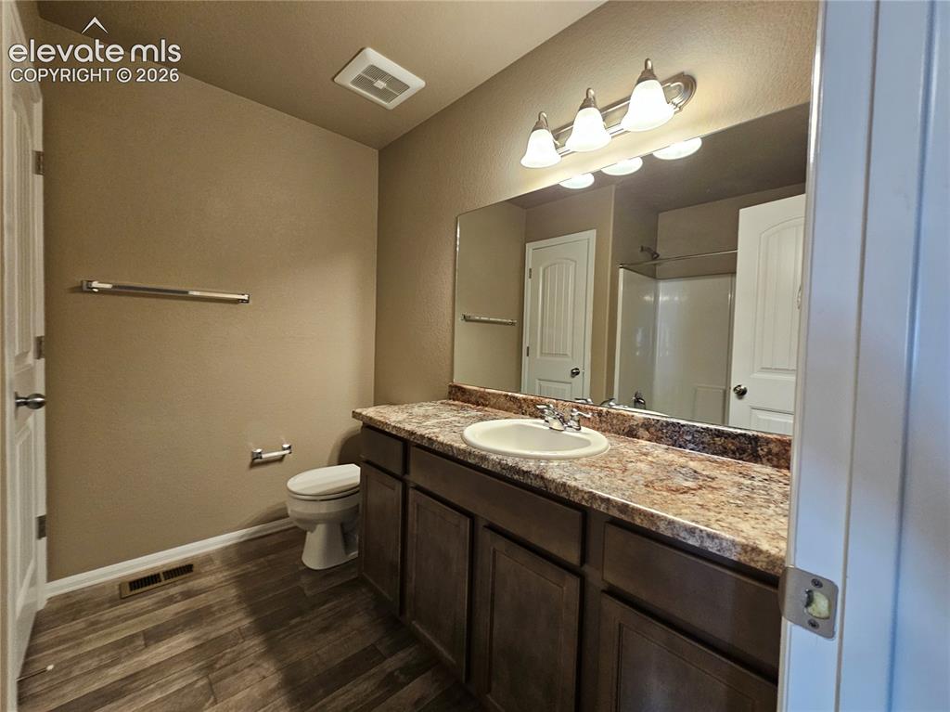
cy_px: 356
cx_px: 475
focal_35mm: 13
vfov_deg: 89.9
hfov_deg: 106.2
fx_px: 357
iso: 200
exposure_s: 1/60
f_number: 2.2
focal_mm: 2.2
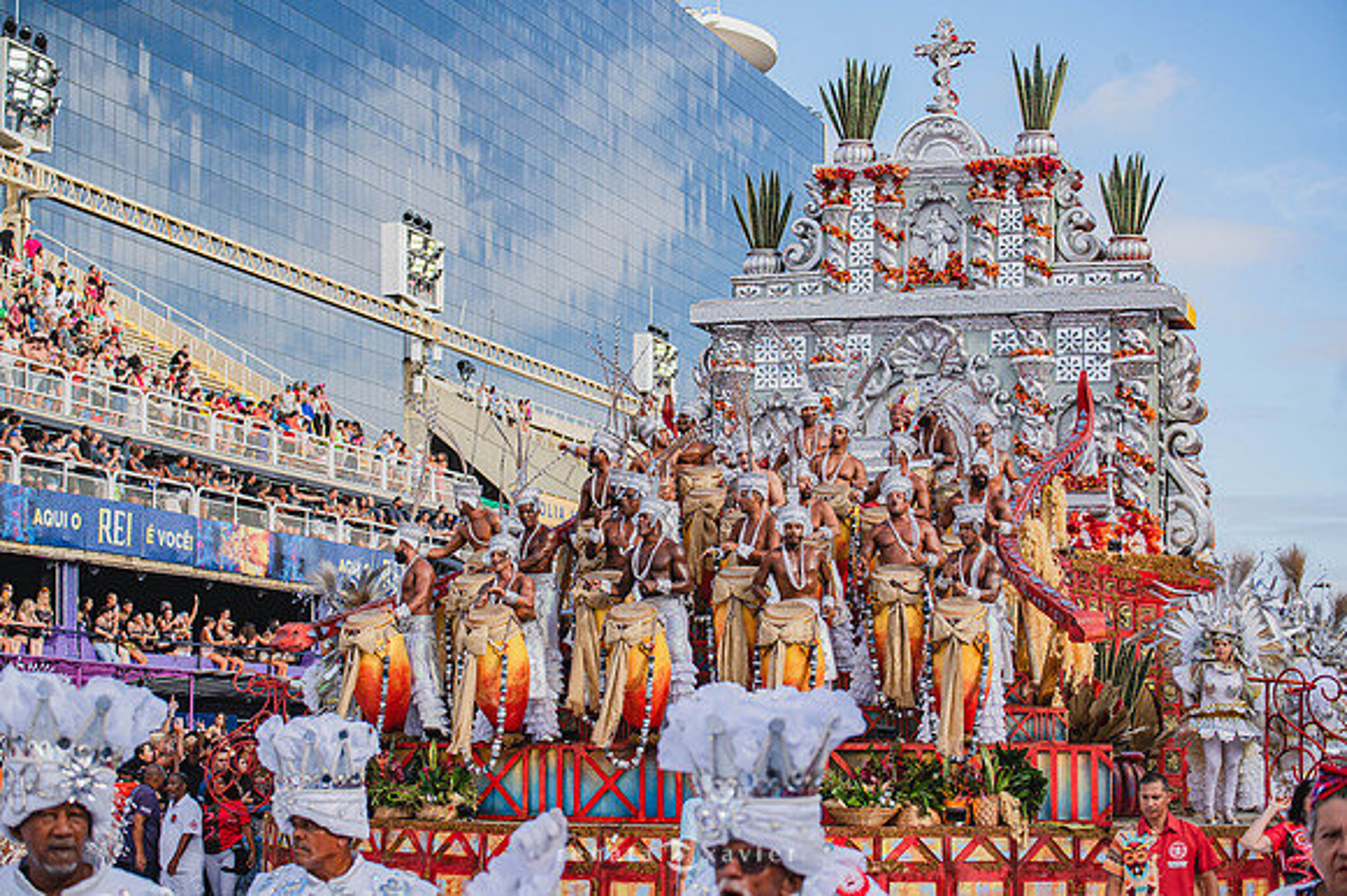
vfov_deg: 19.4
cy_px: 448
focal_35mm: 70
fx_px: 2618
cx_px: 674
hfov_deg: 28.9
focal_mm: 70
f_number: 5.6
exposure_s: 1/1600
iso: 400
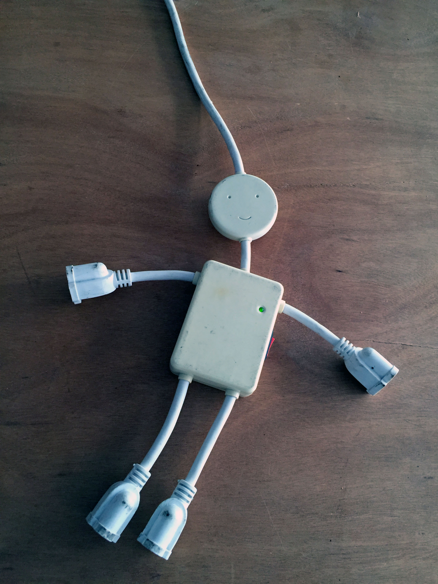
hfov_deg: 48.2
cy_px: 292
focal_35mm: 29
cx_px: 219
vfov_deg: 61.7
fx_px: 489
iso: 125
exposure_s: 1/30
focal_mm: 4.15
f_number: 2.2
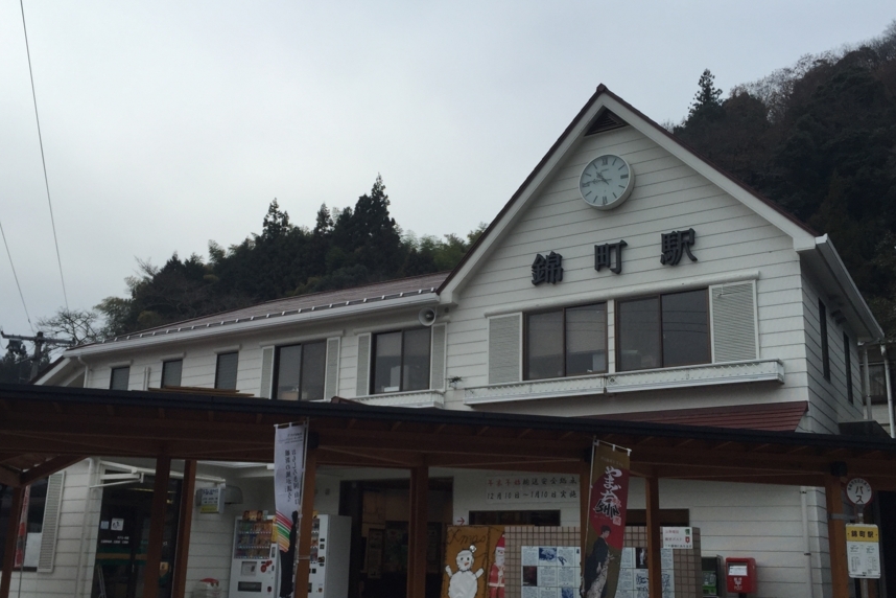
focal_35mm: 36
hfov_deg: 53.1
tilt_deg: +11.9
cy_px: 353
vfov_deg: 36.8
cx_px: 442
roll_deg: -2.0
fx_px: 896
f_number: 2.2
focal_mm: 4.15
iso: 32
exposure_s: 1/760
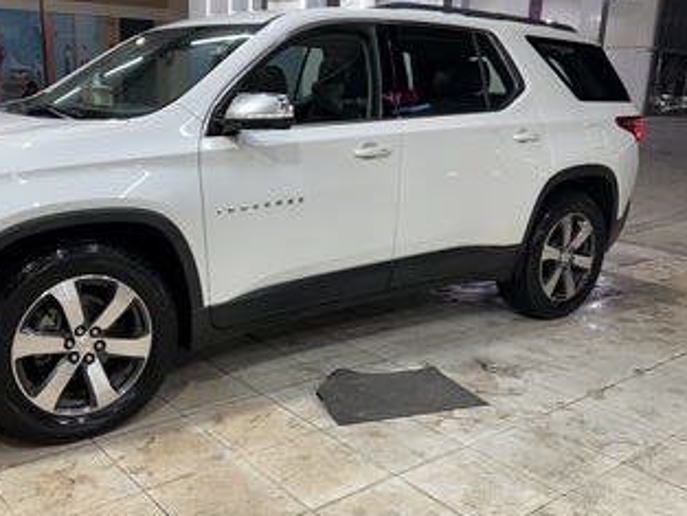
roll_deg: -0.4
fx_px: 695
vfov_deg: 40.7
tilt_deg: -13.2
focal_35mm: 35
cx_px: 243
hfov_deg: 51.8
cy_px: 262
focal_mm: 6.76
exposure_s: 1/120
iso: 64
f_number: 1.78
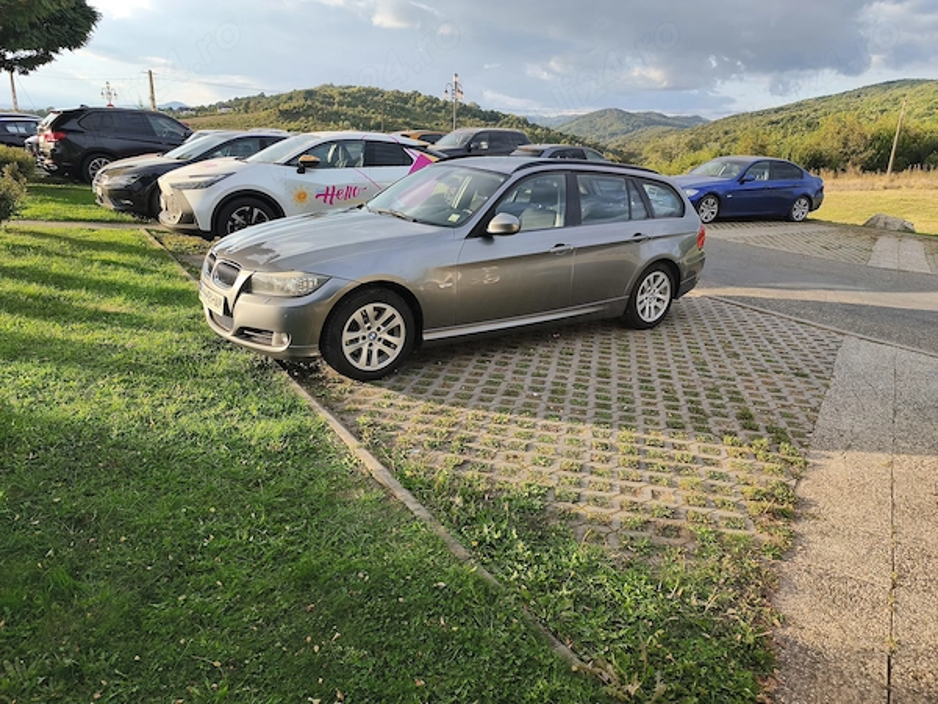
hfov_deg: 73.9
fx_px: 623
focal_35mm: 23
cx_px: 469
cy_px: 352
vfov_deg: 58.9
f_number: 1.65
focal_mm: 6.14
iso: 50
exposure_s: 1/418
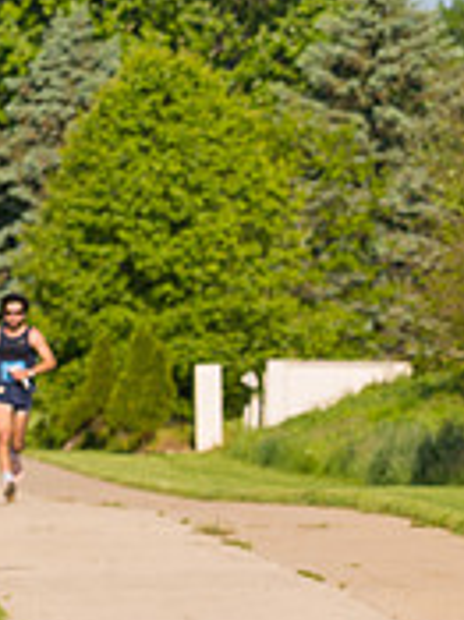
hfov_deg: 5.3
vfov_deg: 7.2
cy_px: 342
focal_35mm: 274
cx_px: 871
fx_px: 4903
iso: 400
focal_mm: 86
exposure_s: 1/2000
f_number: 5.6
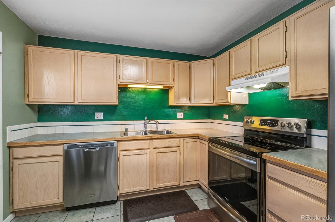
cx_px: 168
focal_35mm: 16
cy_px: 111
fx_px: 149
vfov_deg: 73.6
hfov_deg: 96.8
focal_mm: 16
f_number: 8
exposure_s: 1/200
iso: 400
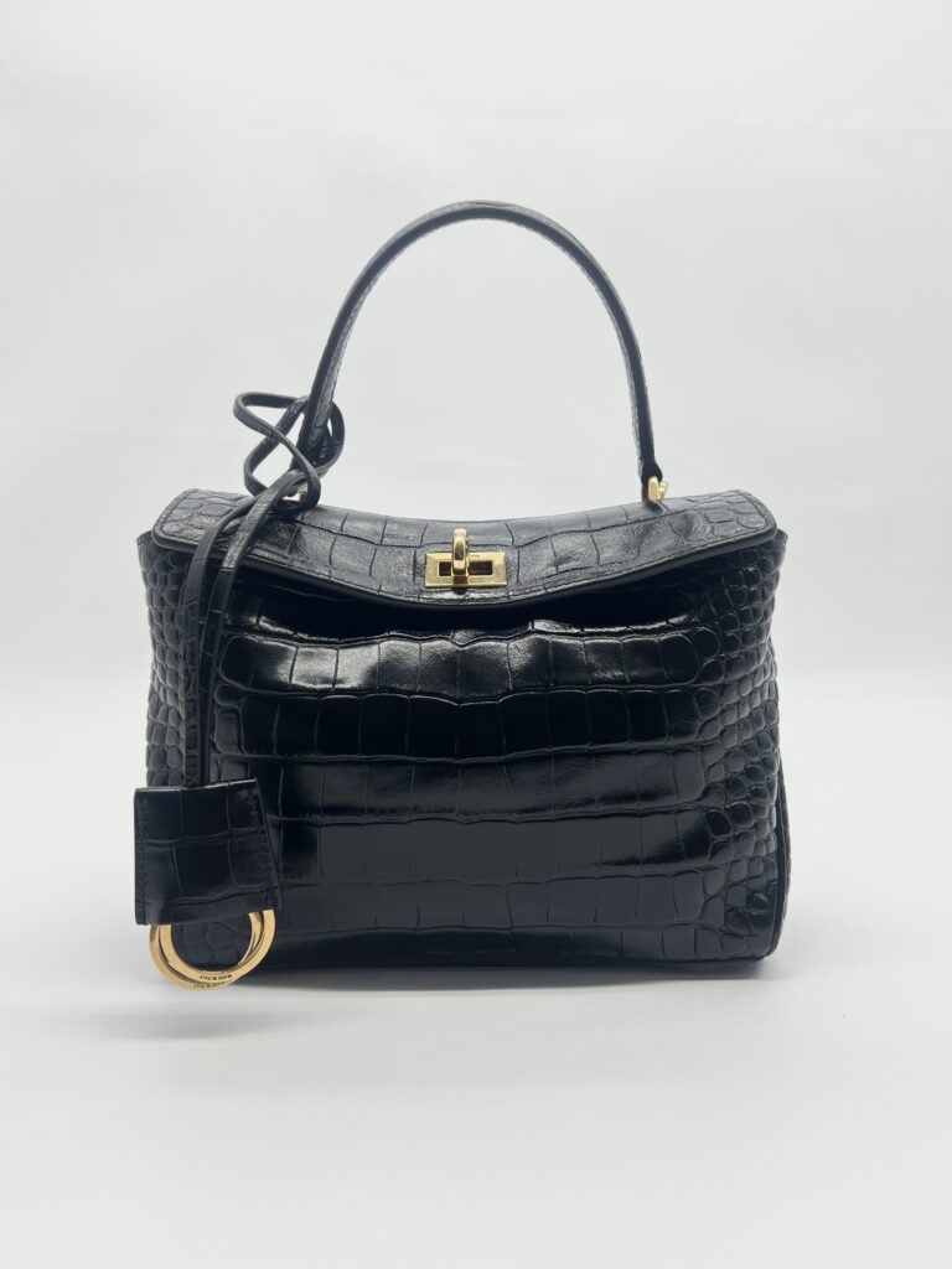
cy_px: 634
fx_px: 953
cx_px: 476
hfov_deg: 53.1
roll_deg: +0.5
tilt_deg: -7.9
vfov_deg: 67.3
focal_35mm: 26
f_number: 1.5
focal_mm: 5.7
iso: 32
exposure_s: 1/102
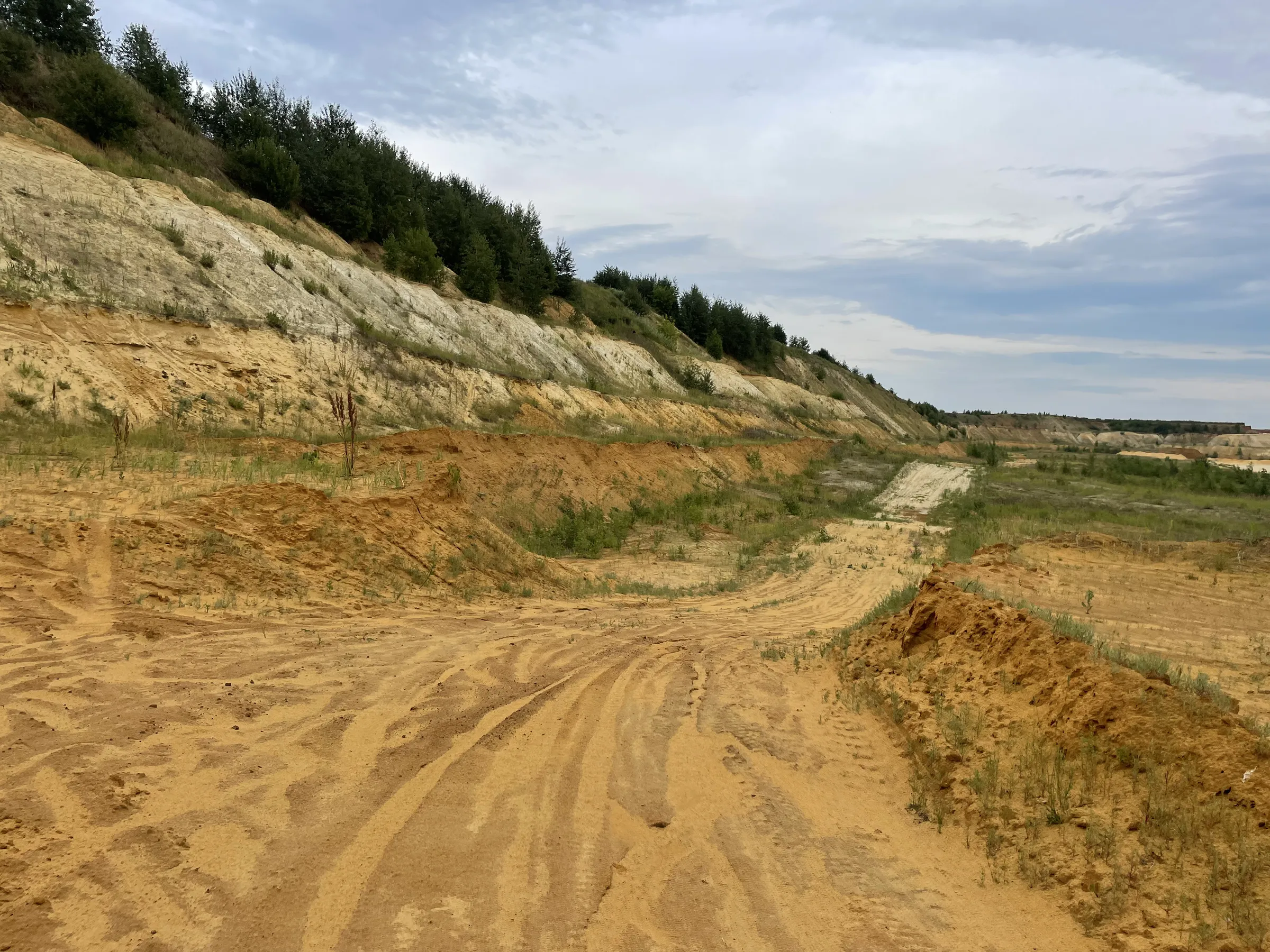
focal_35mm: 26
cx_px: 635
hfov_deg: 67.3
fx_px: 954
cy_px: 476
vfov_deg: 53.1
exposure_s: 1/1366
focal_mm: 4.2
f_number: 1.6
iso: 32
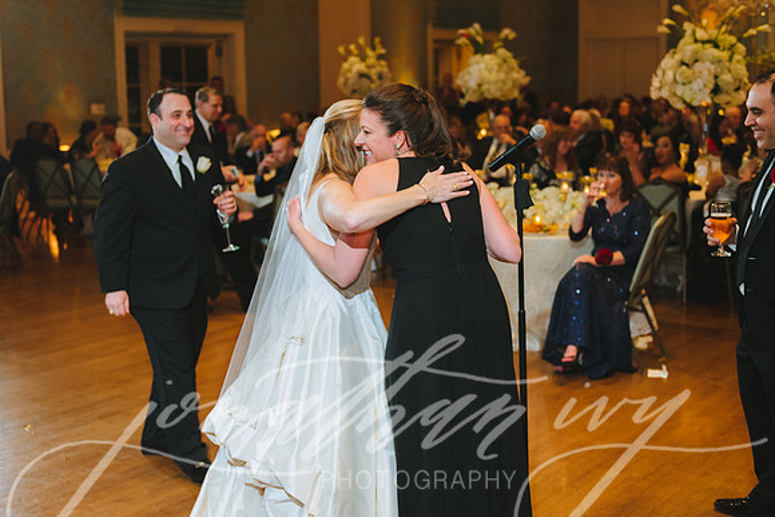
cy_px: 235
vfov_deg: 27.6
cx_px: 349
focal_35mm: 49
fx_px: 1050
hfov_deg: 40.5
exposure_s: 1/125
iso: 2000
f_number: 2.8
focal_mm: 44
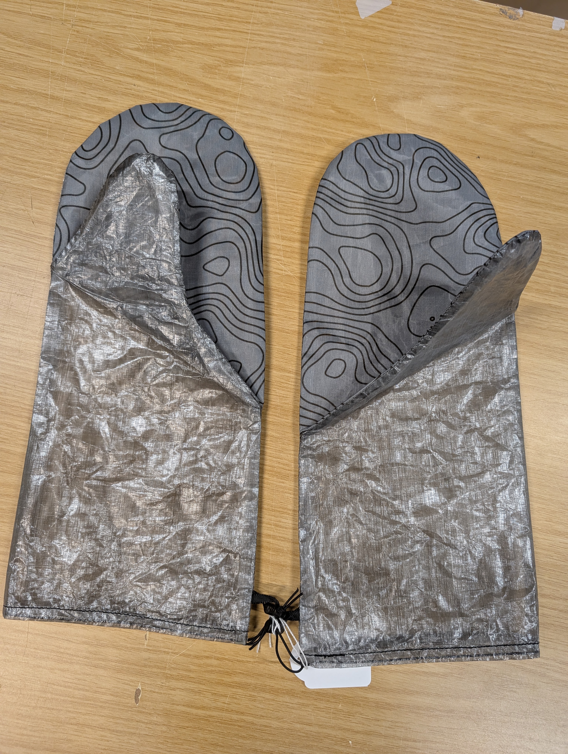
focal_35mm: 24
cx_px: 284
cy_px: 377
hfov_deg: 56.9
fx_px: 524
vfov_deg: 71.5
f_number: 1.68
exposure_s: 1/100
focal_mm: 6.9
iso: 411
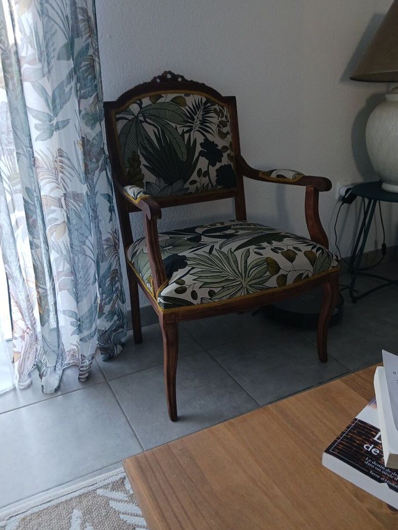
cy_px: 250
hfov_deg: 48.2
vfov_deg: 61.6
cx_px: 209
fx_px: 444
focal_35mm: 29
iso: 209
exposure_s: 1/33.3
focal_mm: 4
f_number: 1.8
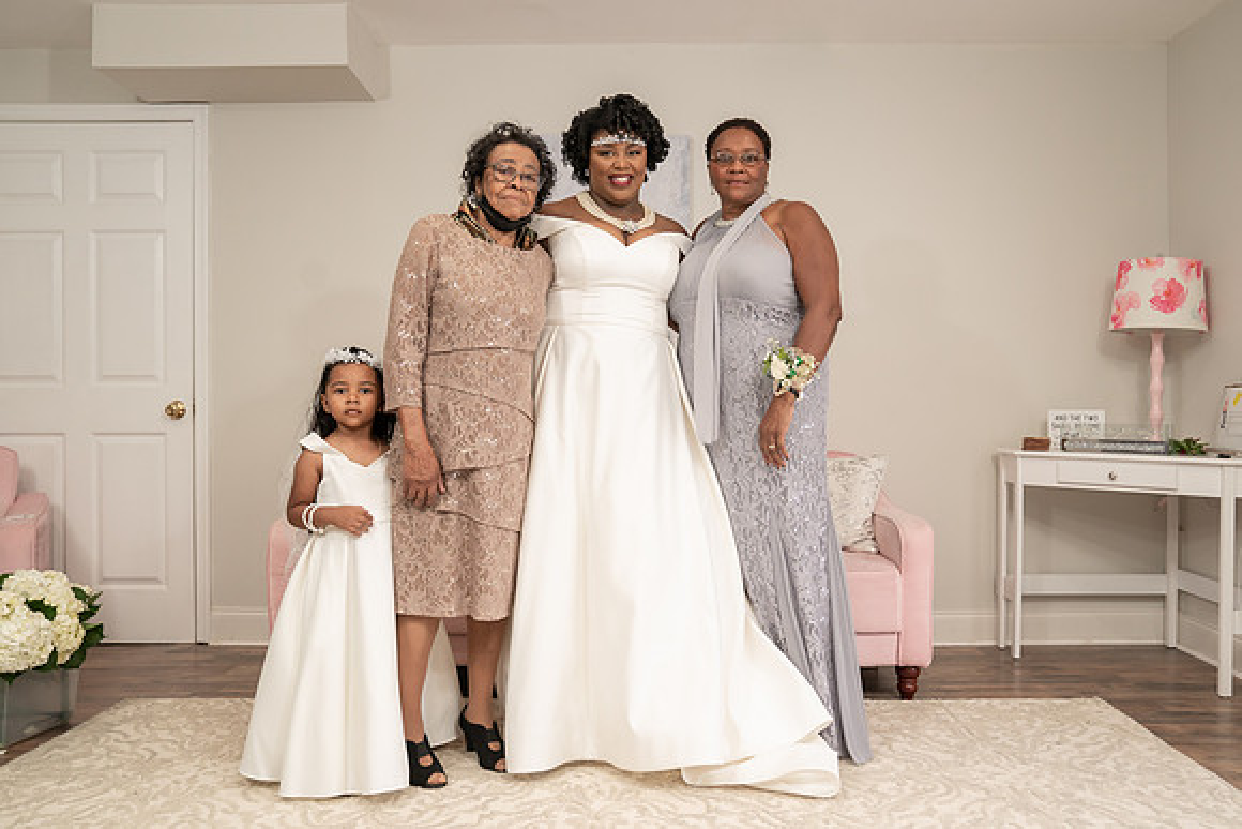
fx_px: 1038
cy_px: 410
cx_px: 639
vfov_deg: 43.5
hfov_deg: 61.7
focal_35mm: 30
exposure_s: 1/200
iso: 1600
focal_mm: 29
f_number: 4
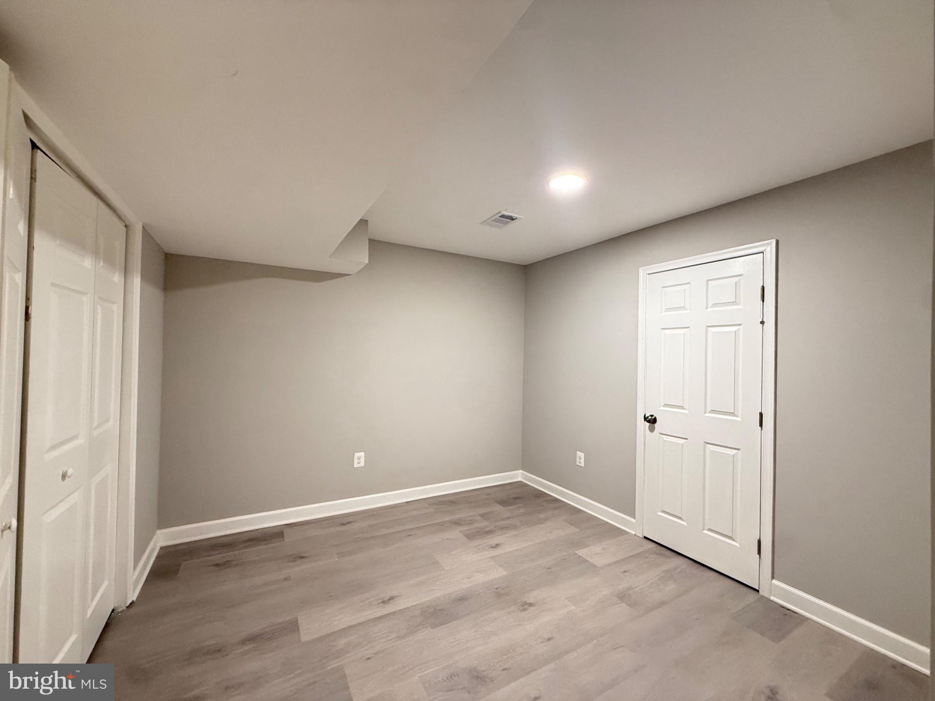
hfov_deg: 102.1
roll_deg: -1.3
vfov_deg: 85.7
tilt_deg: +1.2
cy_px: 350
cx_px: 468
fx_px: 378
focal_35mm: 14
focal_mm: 2.22
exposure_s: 1/59
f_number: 2.2
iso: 320
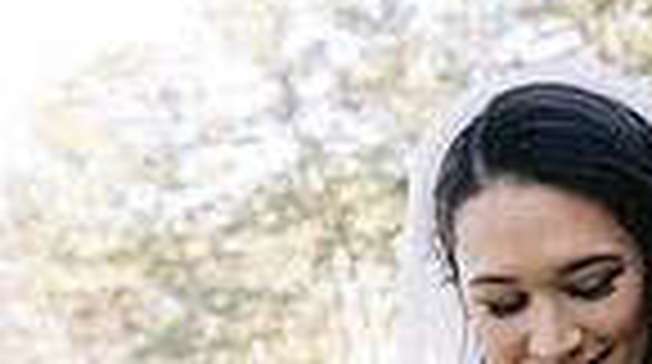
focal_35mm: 114
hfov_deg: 18.5
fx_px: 1968
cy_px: 692
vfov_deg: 9.9
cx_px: 567
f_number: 4
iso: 400
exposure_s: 1/200
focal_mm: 35
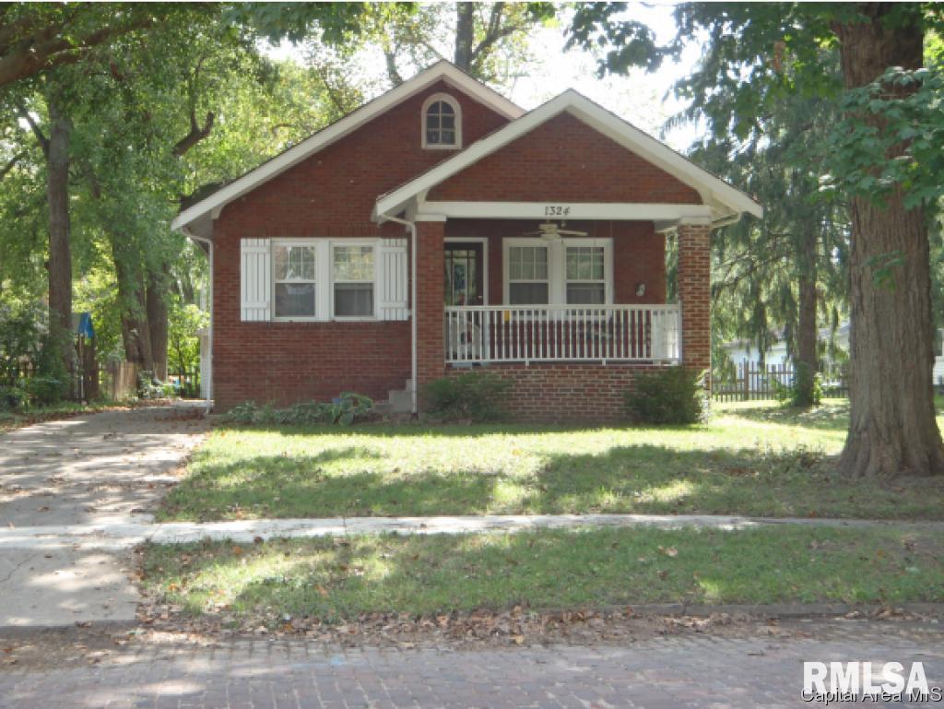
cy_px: 354
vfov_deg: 29.7
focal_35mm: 49
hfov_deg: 38.9
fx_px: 1337
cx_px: 472
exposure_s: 1/50
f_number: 4.4
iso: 64
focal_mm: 8.89
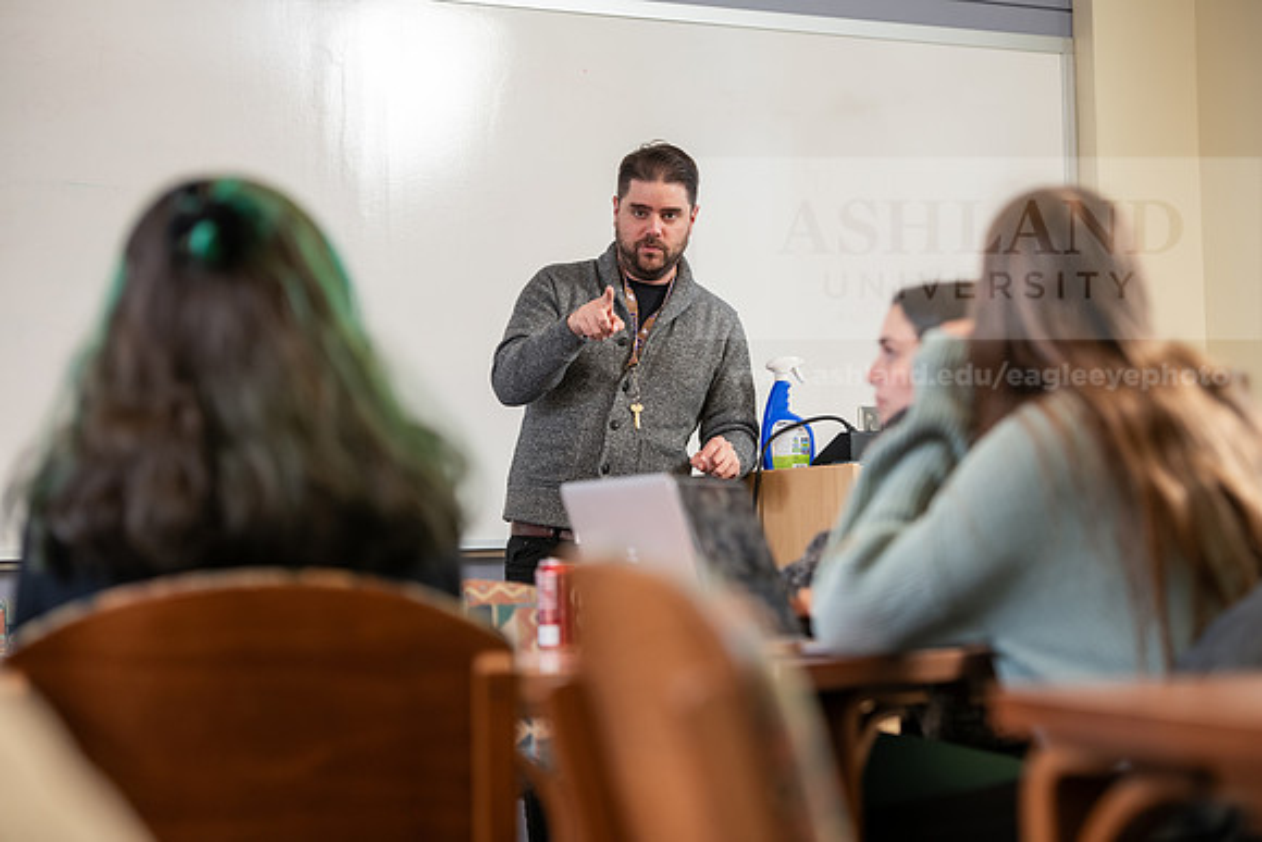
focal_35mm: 100
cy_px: 421
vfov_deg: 13.7
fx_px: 3506
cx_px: 631
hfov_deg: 20.4
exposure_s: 1/200
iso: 640
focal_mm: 100
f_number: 3.5
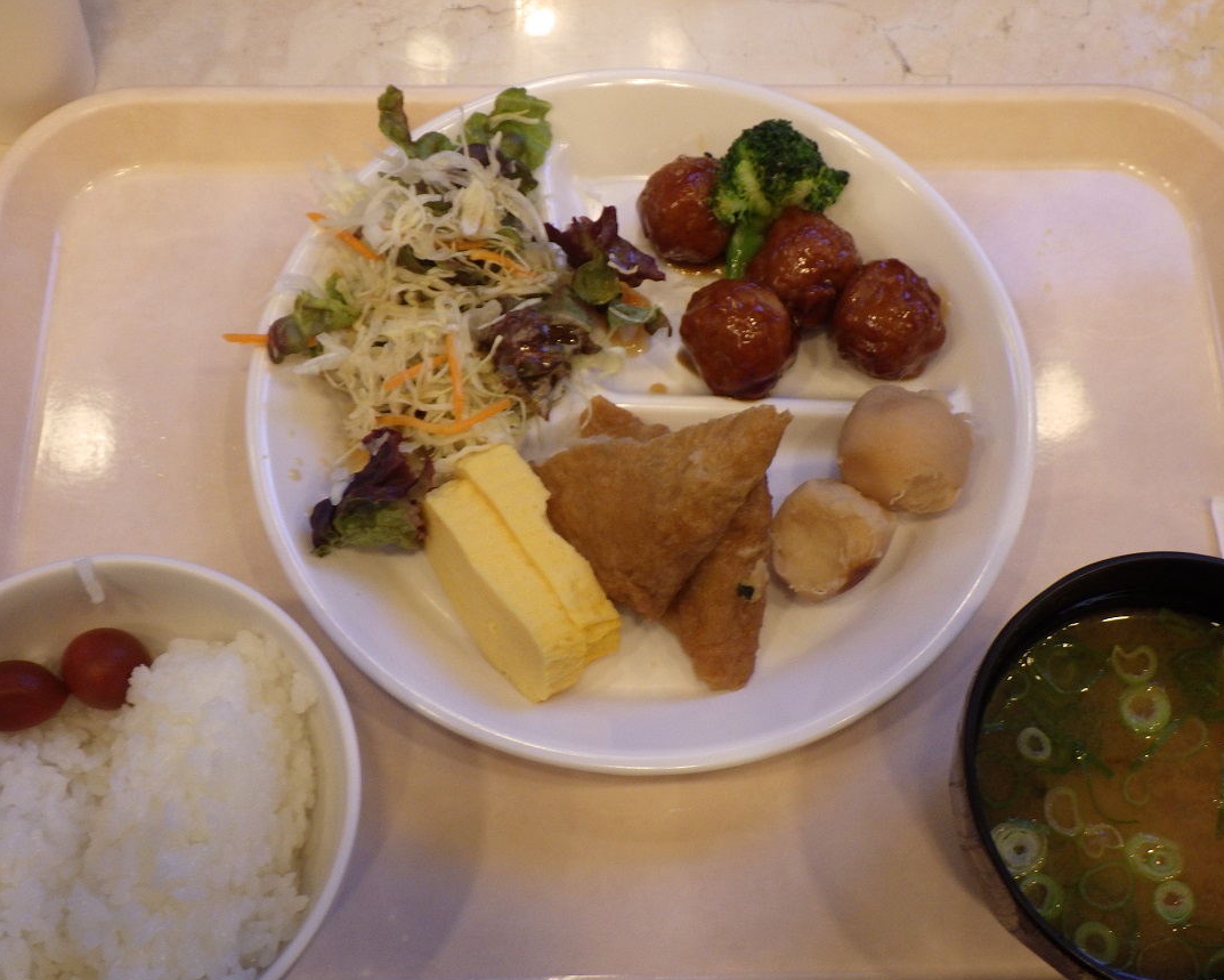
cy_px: 492
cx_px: 652
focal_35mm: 44
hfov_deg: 42.0
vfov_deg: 34.2
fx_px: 1594
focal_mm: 7.5
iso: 250
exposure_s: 1/50
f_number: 4.2
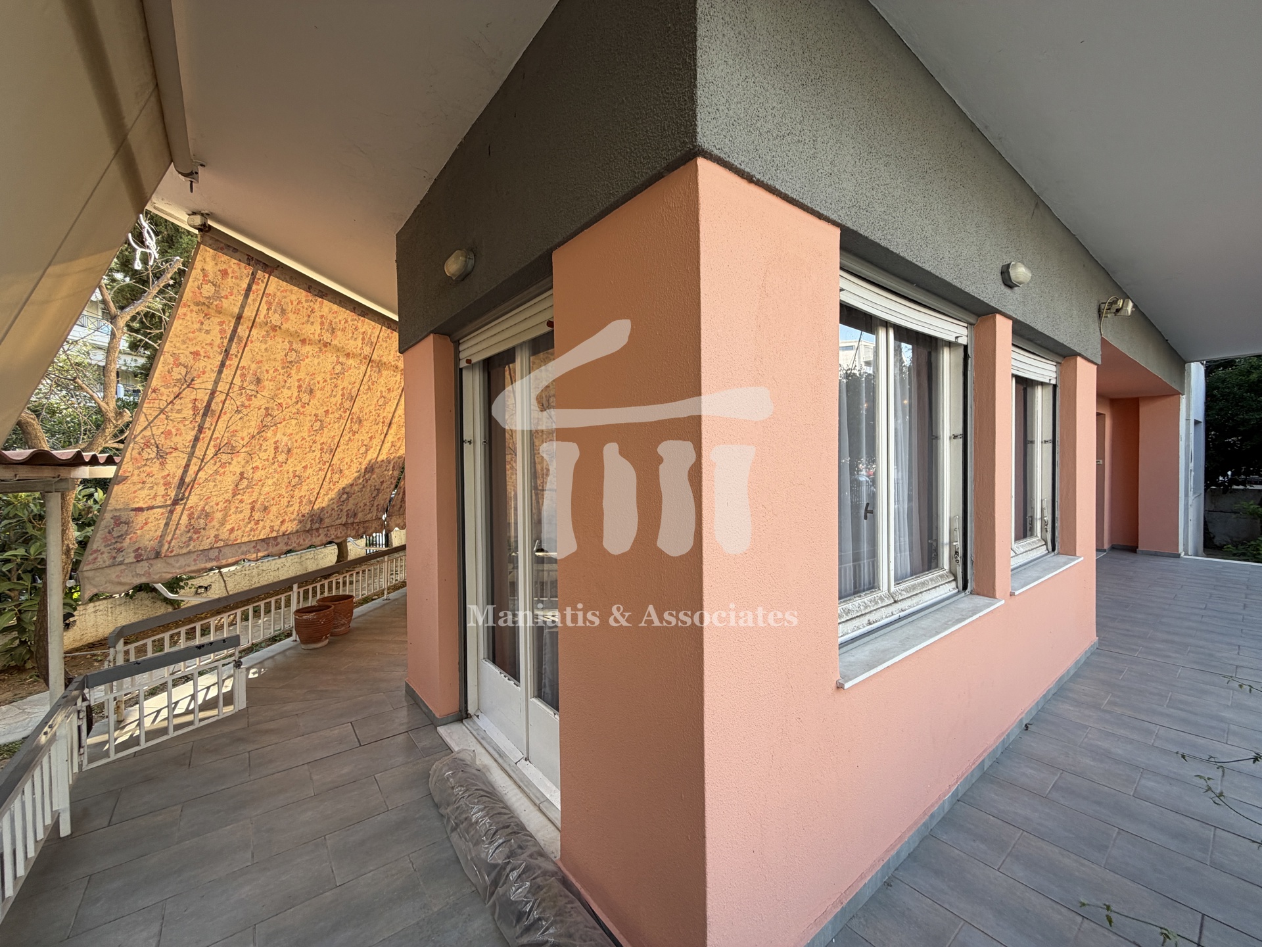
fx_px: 510
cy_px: 474
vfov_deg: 85.7
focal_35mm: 14
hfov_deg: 102.1
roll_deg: +1.0
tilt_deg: -0.7
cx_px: 631
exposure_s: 1/137
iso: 40
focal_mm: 2.22
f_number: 2.2
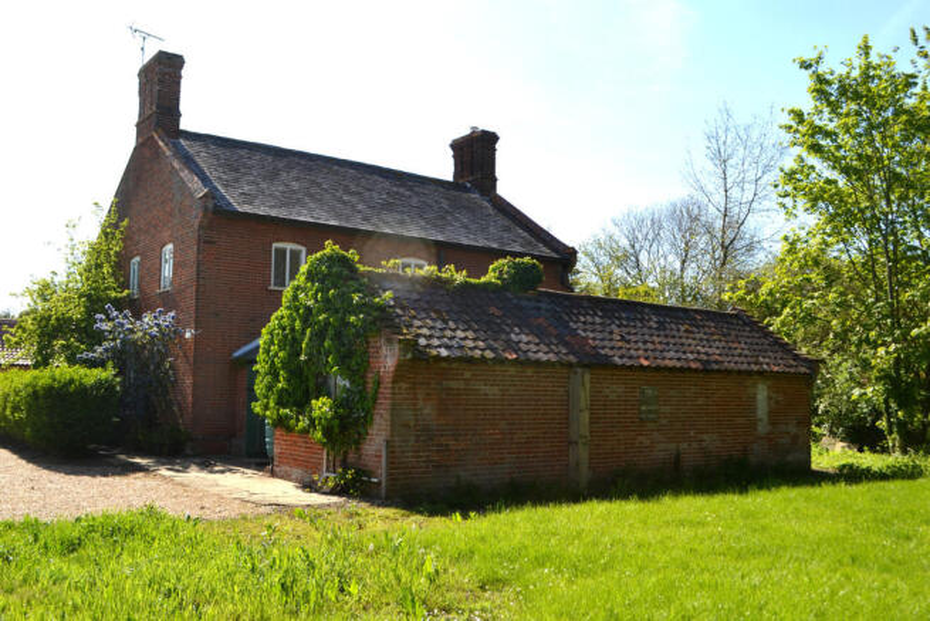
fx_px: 853
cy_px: 310
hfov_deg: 57.2
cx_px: 465
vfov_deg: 40.0
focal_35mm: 33
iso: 100
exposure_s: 1/200
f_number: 7.1
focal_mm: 22
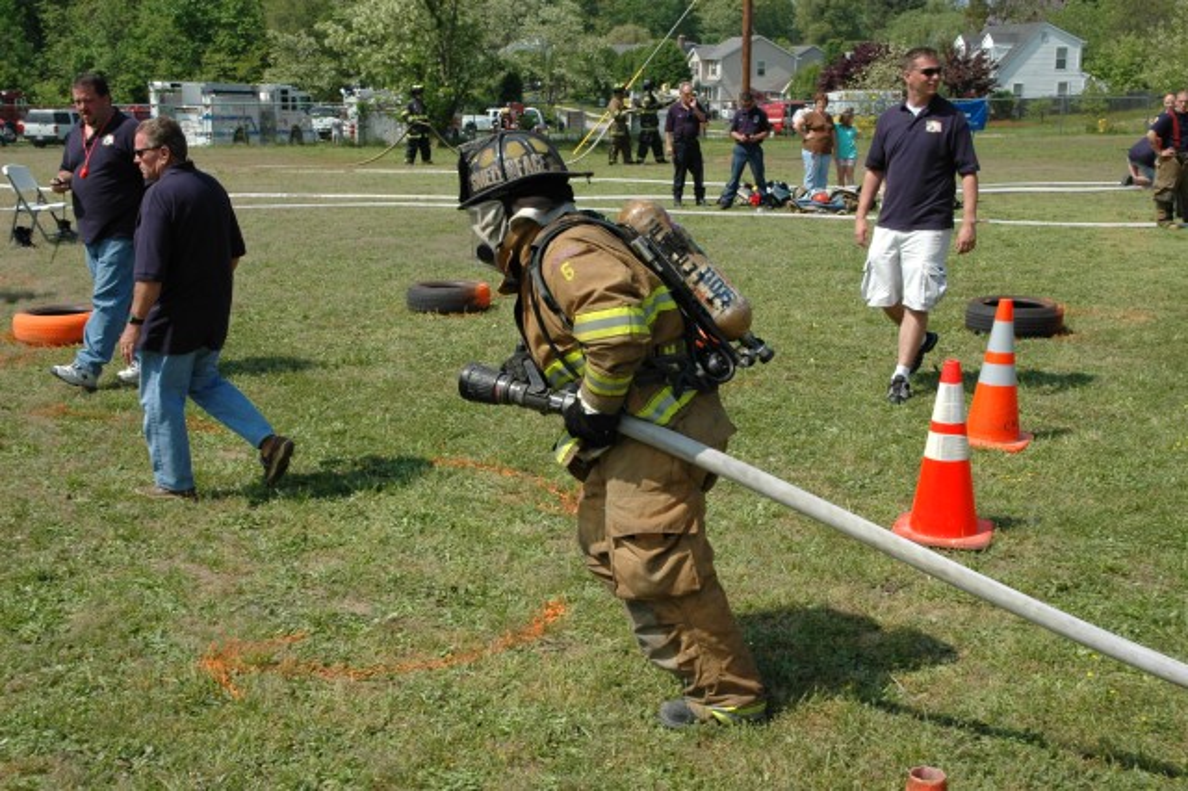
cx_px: 594
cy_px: 396
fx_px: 1435
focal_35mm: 44
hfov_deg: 45.0
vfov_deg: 30.8
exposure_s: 1/320
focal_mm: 29
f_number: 9
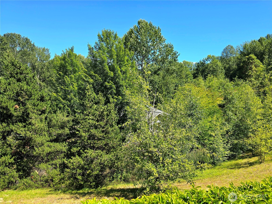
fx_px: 181
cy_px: 102
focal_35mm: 23
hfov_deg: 73.9
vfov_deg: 58.9
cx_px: 136
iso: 12
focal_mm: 6.3
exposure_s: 1/500
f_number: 1.7
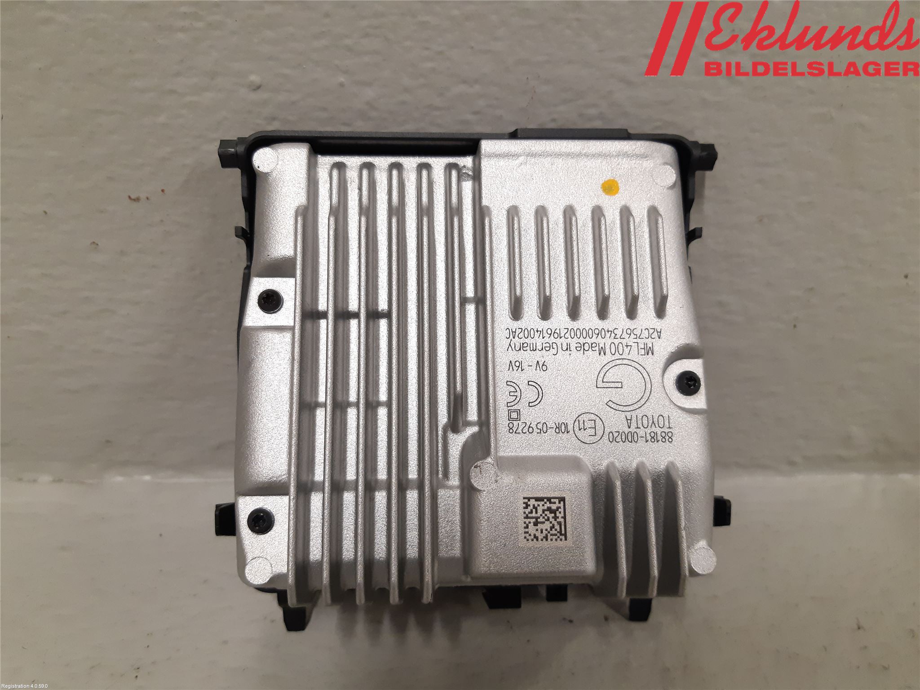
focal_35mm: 26
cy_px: 345
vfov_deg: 53.1
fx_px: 691
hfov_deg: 67.3
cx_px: 460
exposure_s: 1/50
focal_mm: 3.93
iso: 200
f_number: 1.7
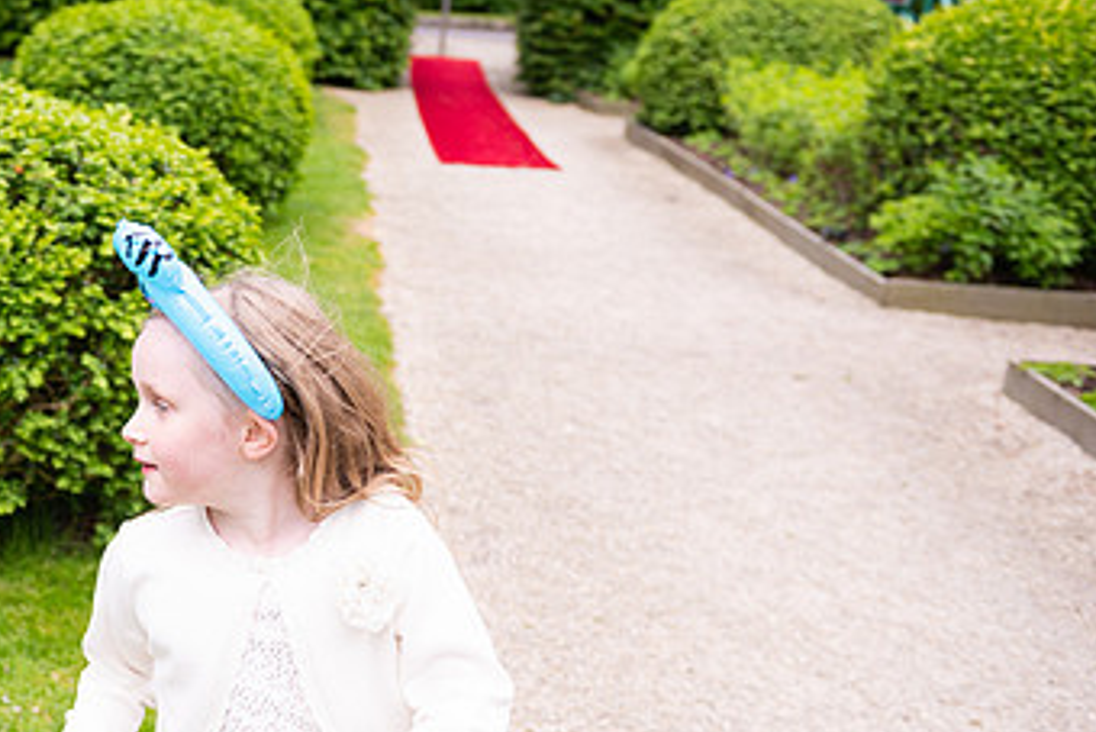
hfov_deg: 33.3
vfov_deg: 23.4
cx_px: 187
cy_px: 453
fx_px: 1766
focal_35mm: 58
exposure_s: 1/250
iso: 160
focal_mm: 34
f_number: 3.5
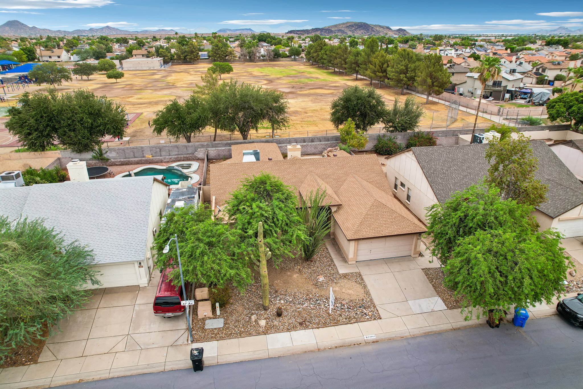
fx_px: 356
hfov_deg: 78.6
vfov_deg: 57.2
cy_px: 194
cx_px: 292
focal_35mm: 22
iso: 100
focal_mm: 8.4
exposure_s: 1/90
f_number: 2.8
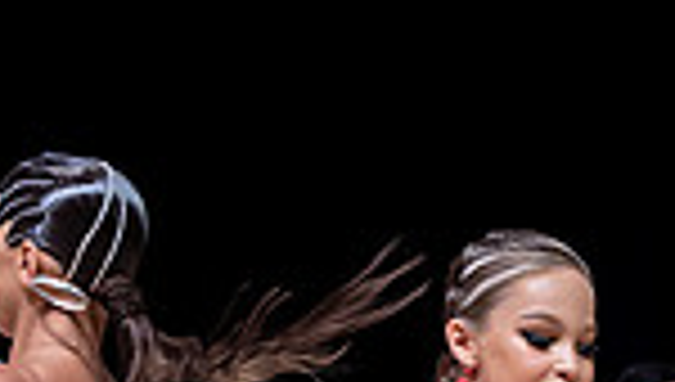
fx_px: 3210
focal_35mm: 179
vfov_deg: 6.5
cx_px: 947
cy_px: 853
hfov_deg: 11.6
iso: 3200
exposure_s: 1/400
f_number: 2.8
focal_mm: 35
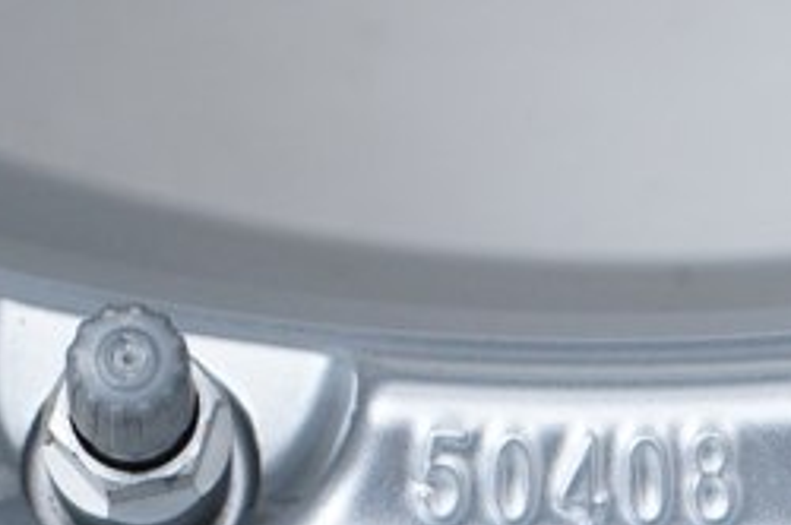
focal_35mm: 261
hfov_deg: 7.9
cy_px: -441
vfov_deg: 5.2
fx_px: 5727
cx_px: 278
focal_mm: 34
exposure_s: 1/100
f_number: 7.1
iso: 250
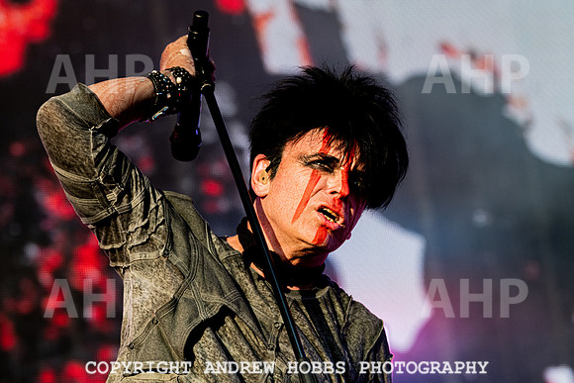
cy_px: 162
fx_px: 2666
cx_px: 331
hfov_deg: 12.3
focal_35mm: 167
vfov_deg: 8.2
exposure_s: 1/4000
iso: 800
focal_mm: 145
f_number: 4.5
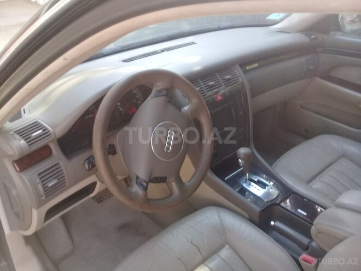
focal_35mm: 31
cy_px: 136
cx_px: 180
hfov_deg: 58.4
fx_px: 323
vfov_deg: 45.4
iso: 50
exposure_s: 1/50
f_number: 2.2
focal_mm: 3.3
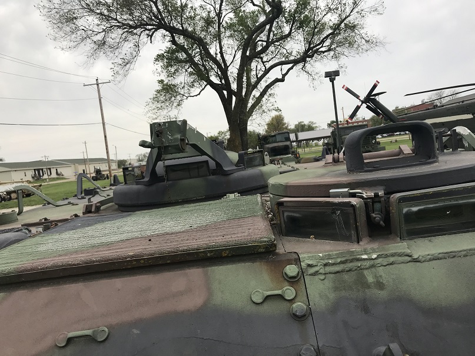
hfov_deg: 63.5
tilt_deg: -4.7
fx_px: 384
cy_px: 178
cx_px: 238
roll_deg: +7.9
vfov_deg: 49.7
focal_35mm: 28
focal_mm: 3.99
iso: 20
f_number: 1.8
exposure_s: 1/1623
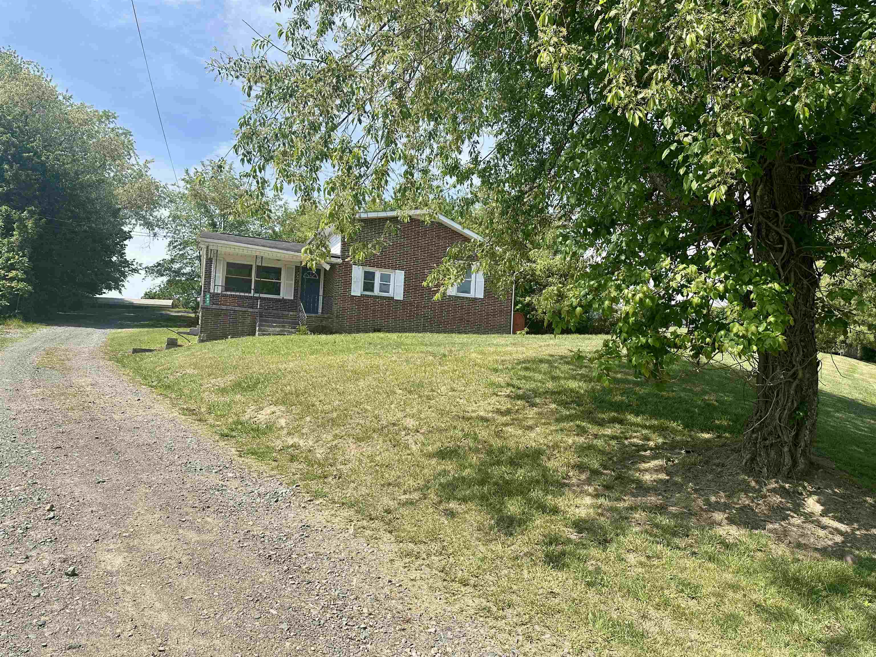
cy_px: 328
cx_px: 438
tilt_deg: +4.0
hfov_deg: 71.6
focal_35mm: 24
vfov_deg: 56.8
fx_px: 607
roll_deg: -3.0
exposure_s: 1/2809
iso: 80
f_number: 1.78
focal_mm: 6.86
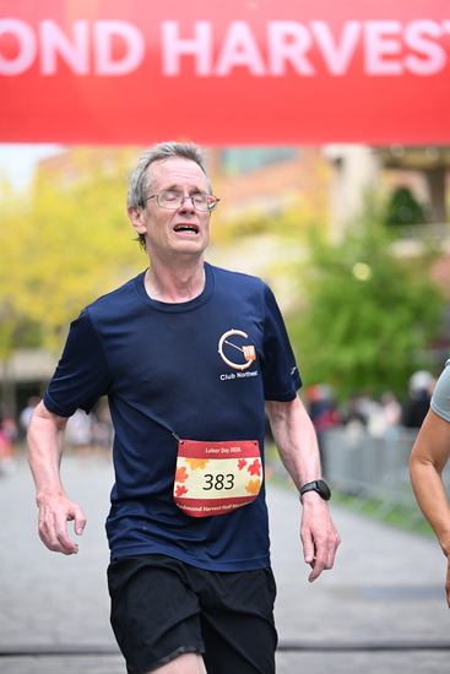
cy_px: 337
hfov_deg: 13.6
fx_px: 1892
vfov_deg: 20.2
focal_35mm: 101
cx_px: 225
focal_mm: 101
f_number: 2.8
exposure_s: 1/2000
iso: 1000
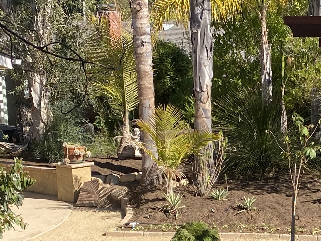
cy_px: 265
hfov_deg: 19.9
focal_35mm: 95
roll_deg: -0.5
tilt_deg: -13.6
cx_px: 340
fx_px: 881
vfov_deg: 15.2
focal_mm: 4.25
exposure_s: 1/1103
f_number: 1.8
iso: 32
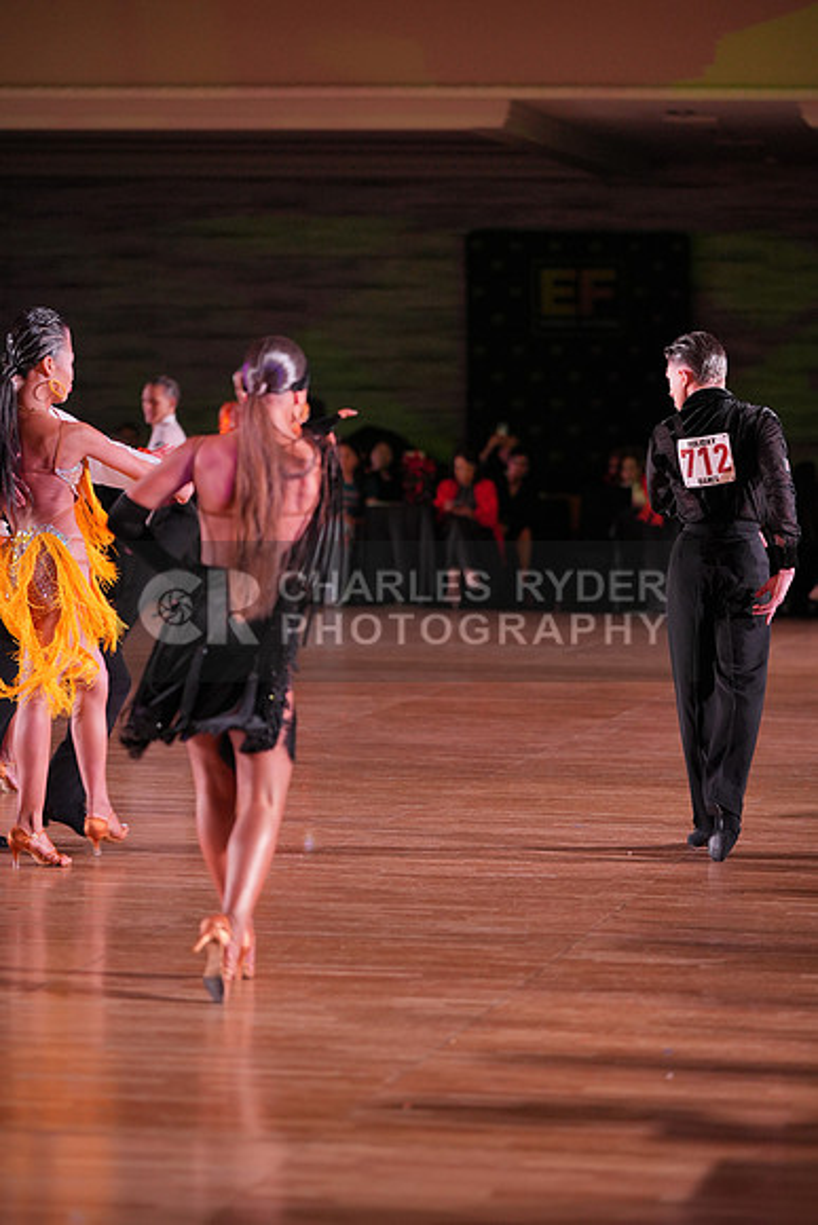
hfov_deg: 10.3
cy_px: 612
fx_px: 4530
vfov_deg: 15.4
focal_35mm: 133
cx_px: 409
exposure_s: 1/400
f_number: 2.8
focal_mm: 133
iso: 1250
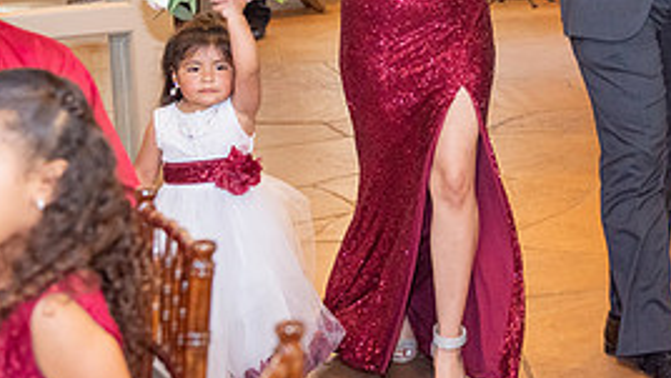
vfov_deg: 11.7
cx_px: 588
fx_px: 1816
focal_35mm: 102
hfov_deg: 20.6
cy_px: -66
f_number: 3.5
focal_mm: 45
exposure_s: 1/125
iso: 1600
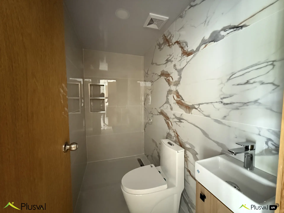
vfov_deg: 85.7
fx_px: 115
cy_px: 106
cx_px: 142
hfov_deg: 102.1
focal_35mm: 14
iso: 1250
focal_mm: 2.22
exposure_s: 1/49
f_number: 2.2
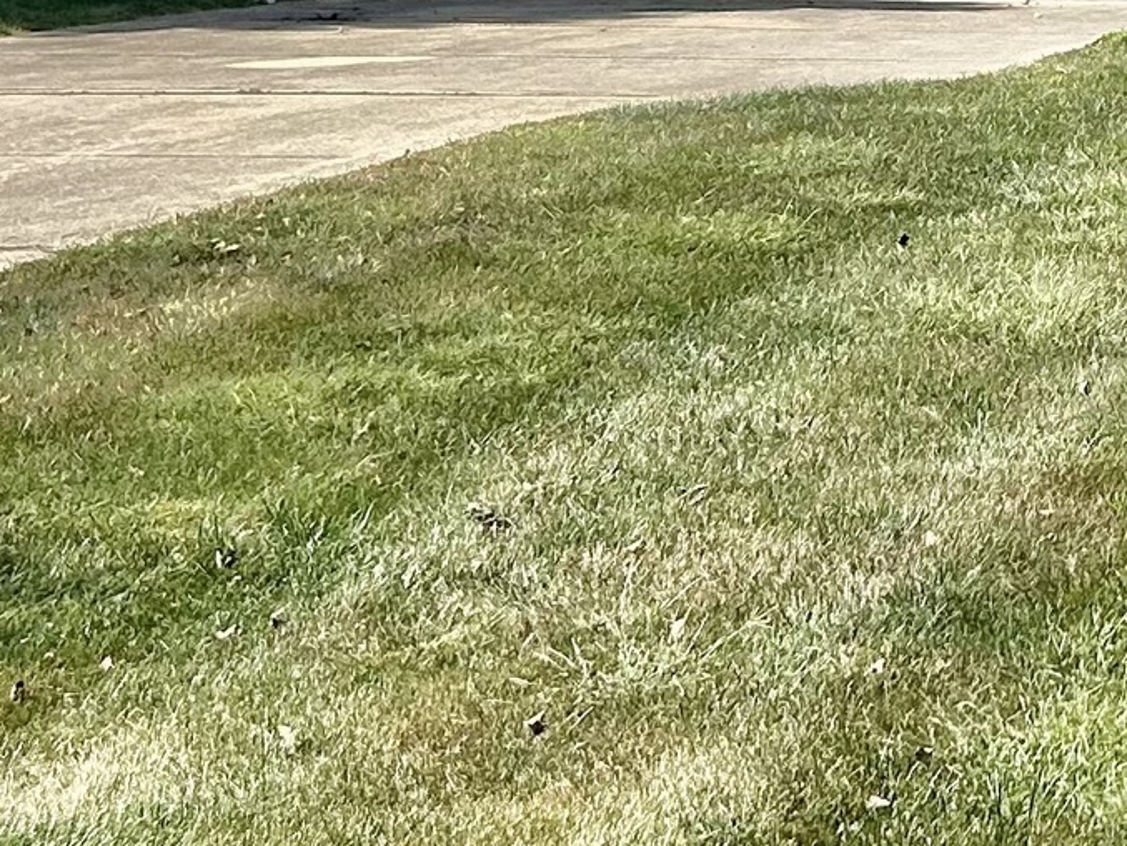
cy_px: -508
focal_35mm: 118
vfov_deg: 11.9
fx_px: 3842
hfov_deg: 15.2
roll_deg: -0.6
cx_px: 1796
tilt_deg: +5.9
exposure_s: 1/3257
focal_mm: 5.7
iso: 50
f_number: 1.5
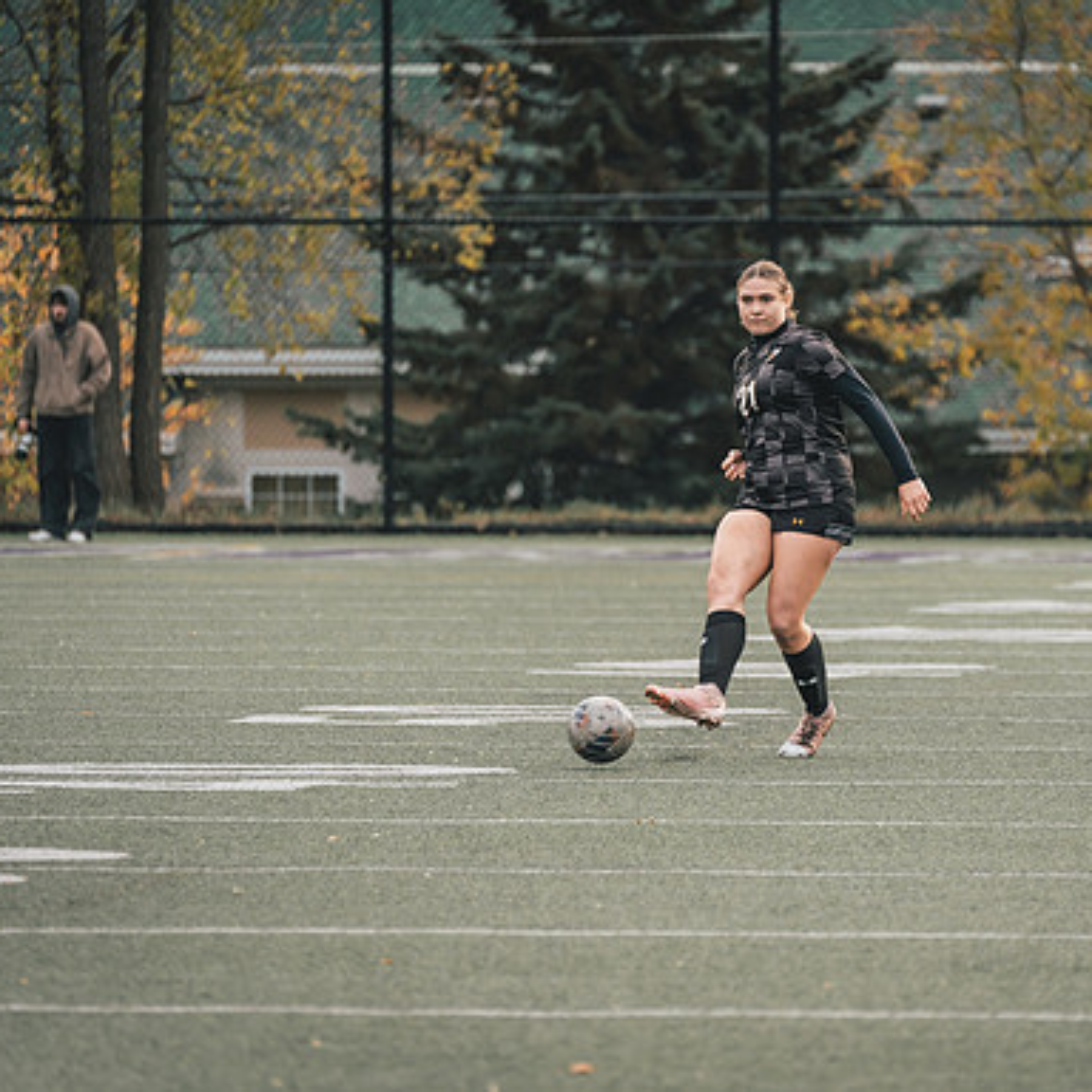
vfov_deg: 4.0
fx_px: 15668
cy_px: 545
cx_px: 742
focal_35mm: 439
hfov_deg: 4.0
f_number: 6.3
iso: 800
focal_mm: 333
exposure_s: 1/800
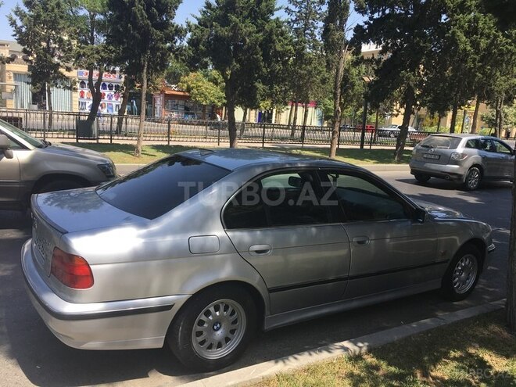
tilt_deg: -10.0
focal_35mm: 29
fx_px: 432
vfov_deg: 48.2
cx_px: 258
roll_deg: -2.8
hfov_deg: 61.7
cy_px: 194
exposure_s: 1/777
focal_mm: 4.15
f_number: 2.2
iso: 25
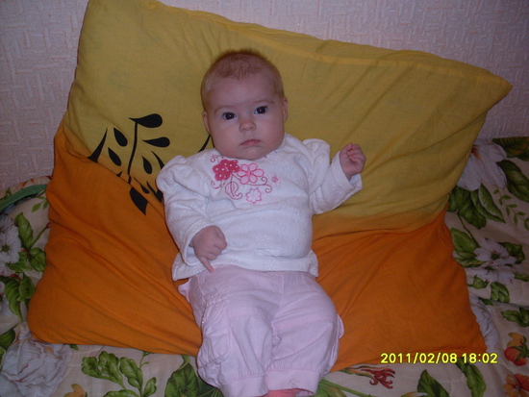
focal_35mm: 38
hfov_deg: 49.0
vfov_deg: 37.7
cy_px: 198
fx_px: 581
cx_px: 264
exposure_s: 1/45
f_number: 2.8
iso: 100
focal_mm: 6.3
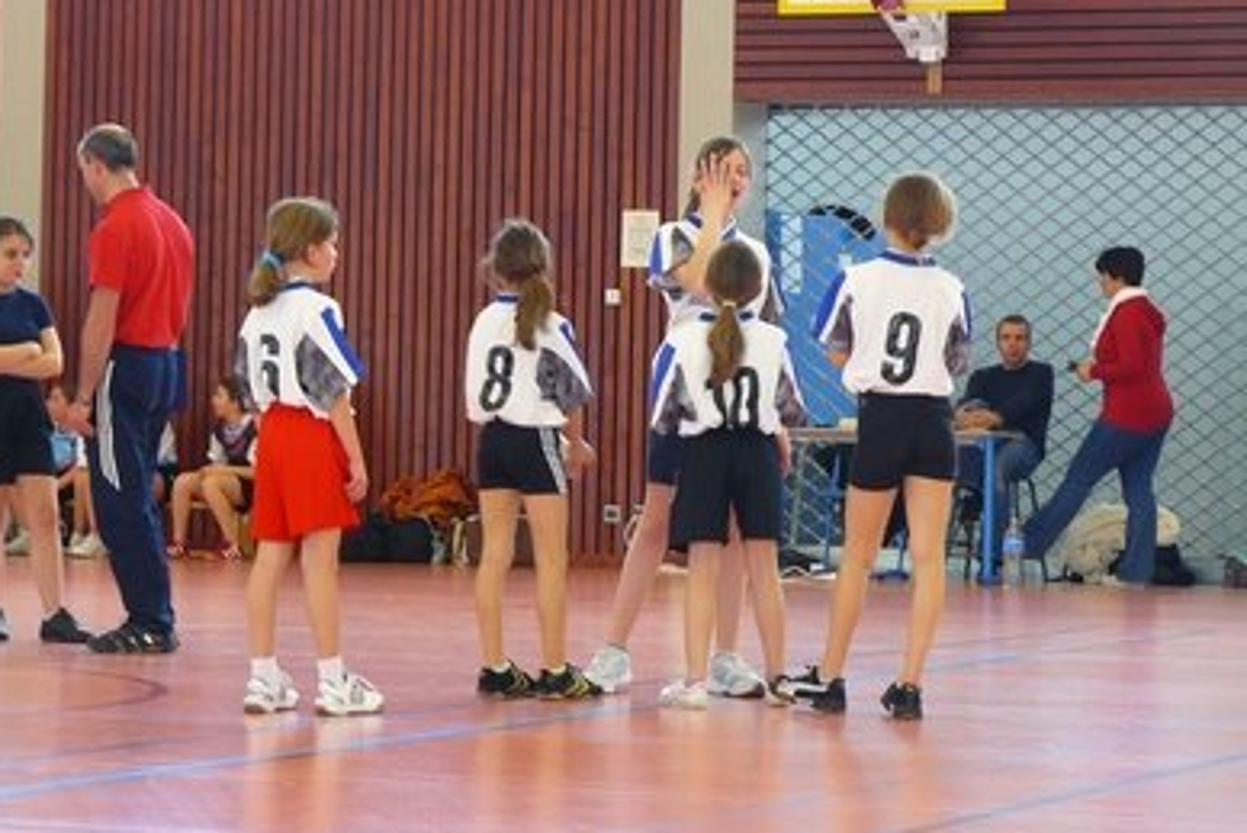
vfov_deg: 10.2
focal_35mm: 134
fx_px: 4643
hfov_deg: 15.3
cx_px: 611
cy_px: 336
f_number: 3.2
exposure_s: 1/30
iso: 125
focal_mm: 19.9
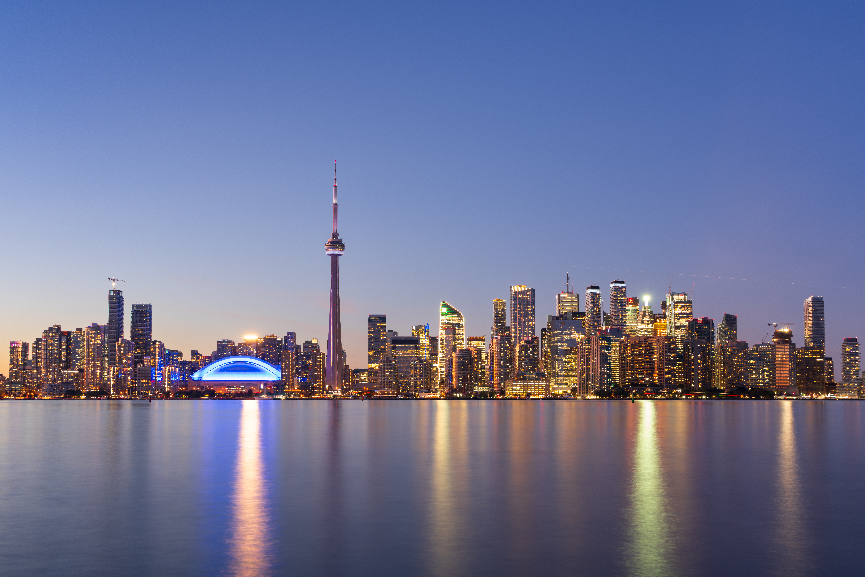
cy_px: 288
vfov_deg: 34.2
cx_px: 432
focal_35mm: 39
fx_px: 937
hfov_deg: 49.6
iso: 100
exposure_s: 30
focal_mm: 39
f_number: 11
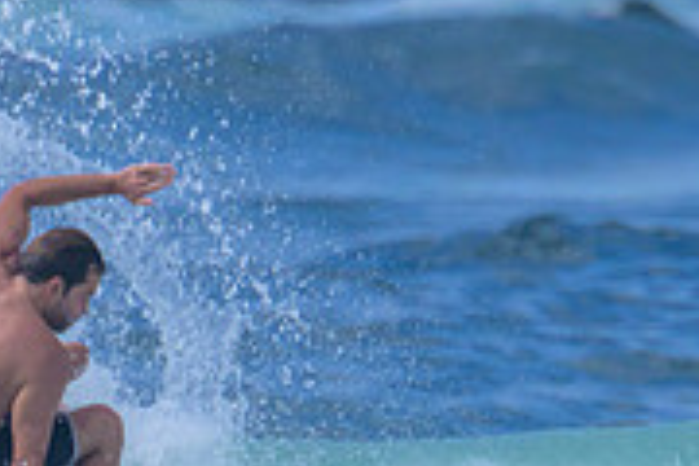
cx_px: 369
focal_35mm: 3525
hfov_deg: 0.6
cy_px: 744
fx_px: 68438
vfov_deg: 0.4
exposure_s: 1/2000
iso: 500
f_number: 11
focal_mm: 800
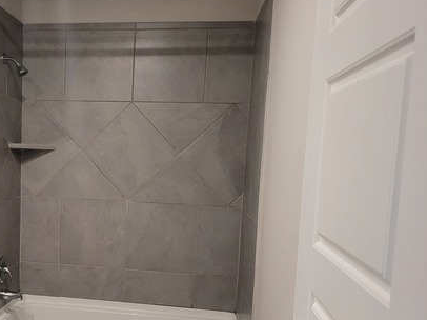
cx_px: 96
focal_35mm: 41
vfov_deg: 34.8
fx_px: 505
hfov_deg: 44.0
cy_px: 212
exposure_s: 1/120
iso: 320
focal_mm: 5.4
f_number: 1.8
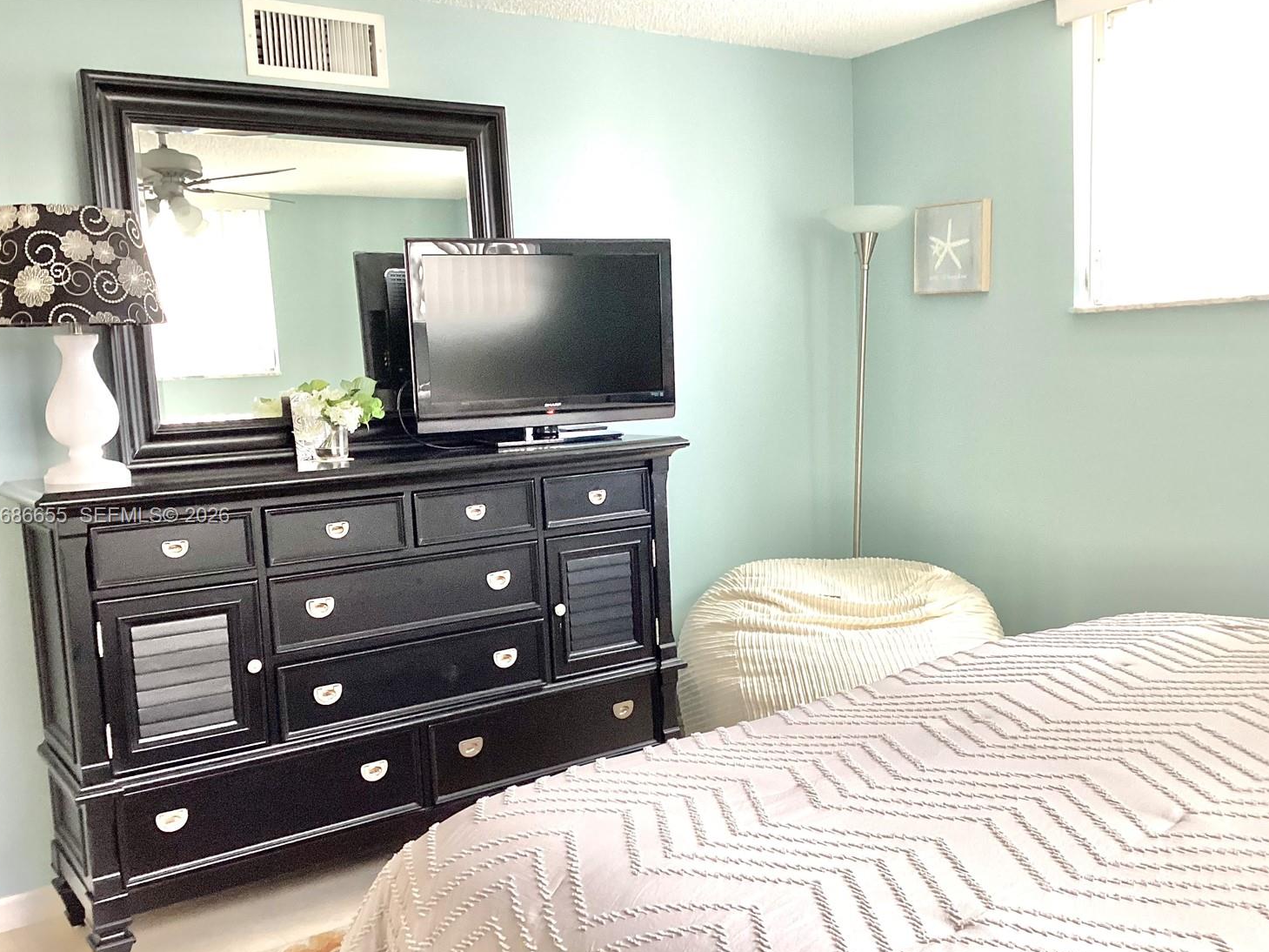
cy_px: 517
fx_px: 1246
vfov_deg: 41.8
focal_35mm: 34
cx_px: 655
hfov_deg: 54.0
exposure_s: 1/60
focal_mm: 3.3
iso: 160
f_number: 2.4
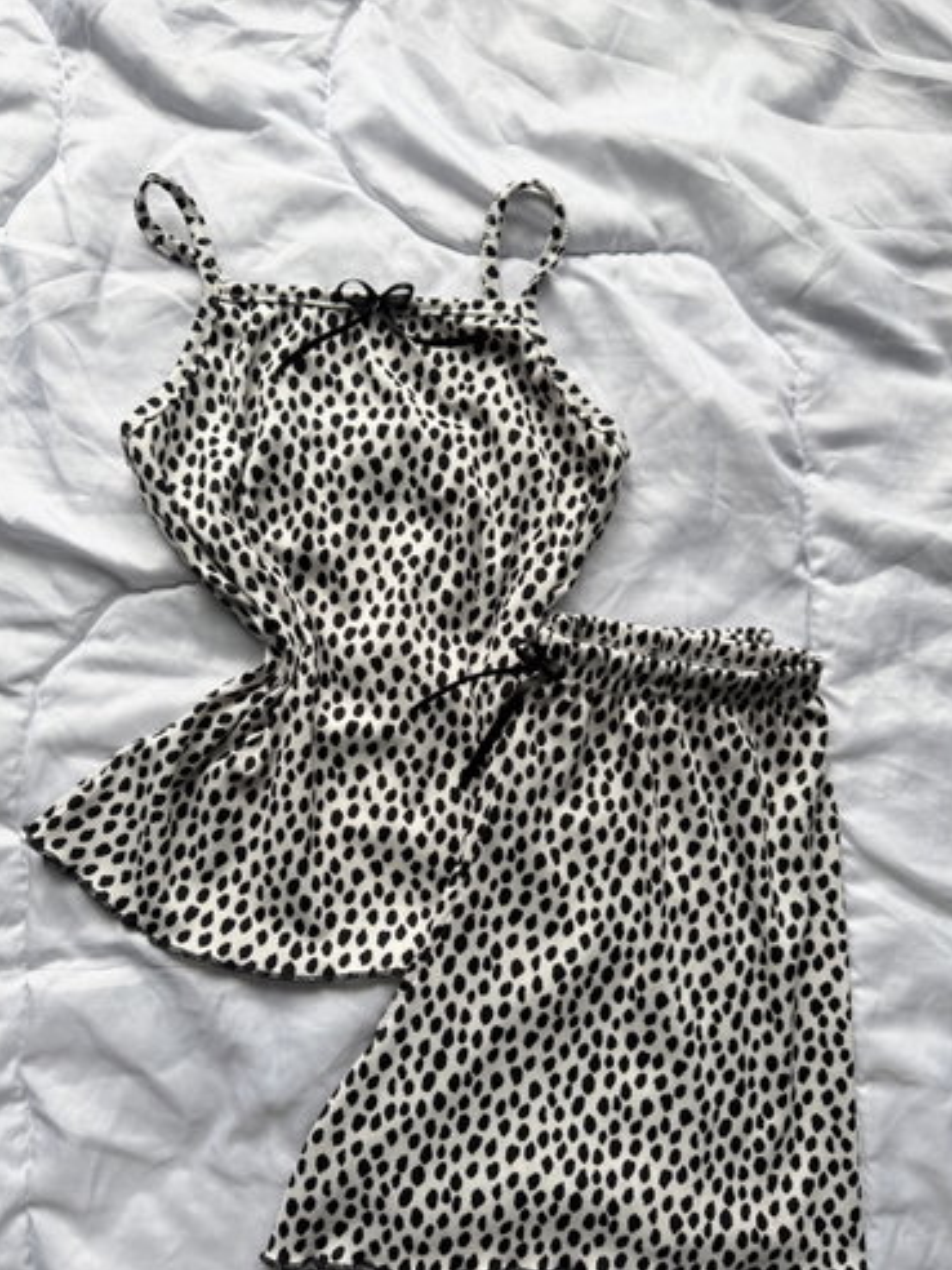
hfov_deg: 53.1
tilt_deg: -84.8
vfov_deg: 67.2
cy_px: 683
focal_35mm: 26
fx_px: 953
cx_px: 462
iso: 64
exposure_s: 1/232
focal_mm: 6.76
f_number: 1.78
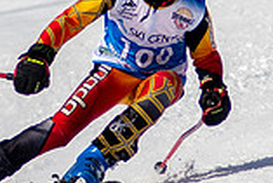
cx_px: 71
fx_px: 19560
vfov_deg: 0.5
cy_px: 12
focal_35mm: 2577
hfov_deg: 0.8
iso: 100
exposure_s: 1/6400
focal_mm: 300
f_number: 2.8
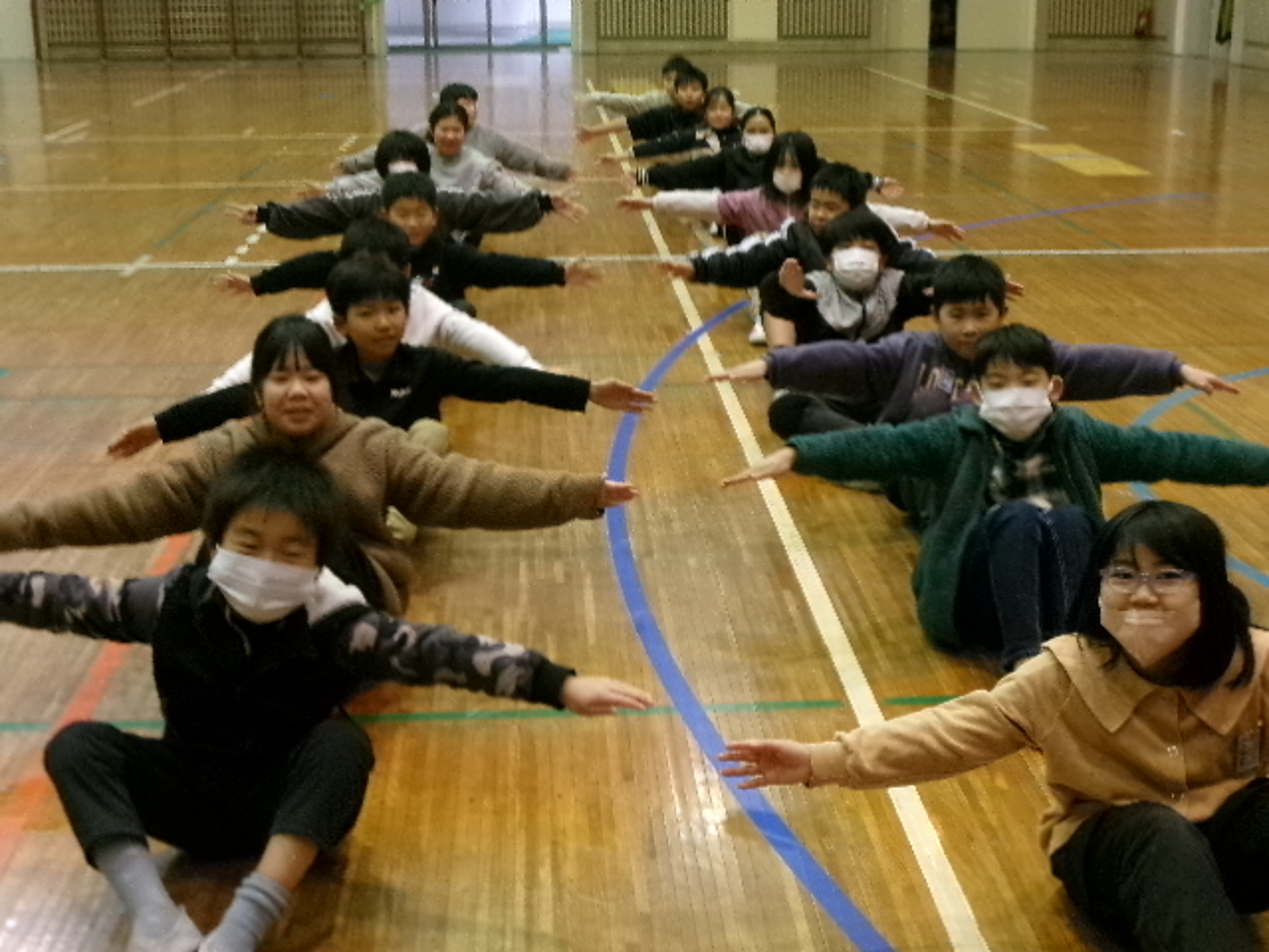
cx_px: 634
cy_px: 476
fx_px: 1943
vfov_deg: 27.5
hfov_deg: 36.2
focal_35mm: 53
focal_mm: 9.5
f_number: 4.9
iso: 539
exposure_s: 1/17
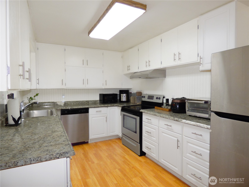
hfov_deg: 81.7
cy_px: 94
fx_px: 144
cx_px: 124
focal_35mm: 20
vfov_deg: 66.0
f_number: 2.8
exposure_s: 1/30
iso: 100
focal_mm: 3.58
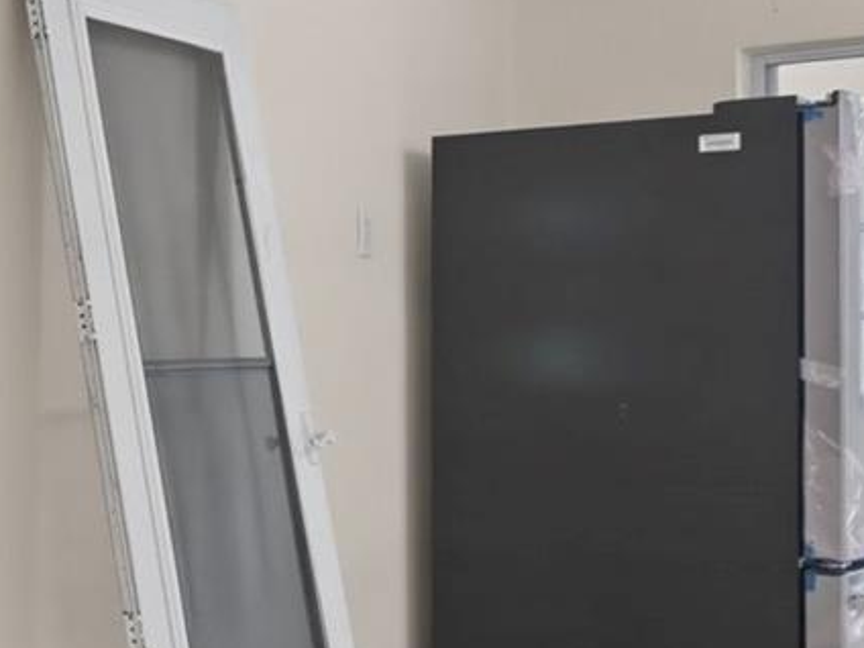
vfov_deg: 25.2
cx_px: -444
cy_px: 324
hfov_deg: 25.0
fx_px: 1448
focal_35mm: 58
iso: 1250
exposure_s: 1/40
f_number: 6.3
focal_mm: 16
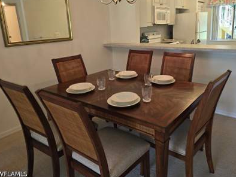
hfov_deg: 63.1
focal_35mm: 28
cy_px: 71
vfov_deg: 49.5
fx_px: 191
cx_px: 136
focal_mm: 6.3
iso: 100
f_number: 1.7
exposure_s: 1/60
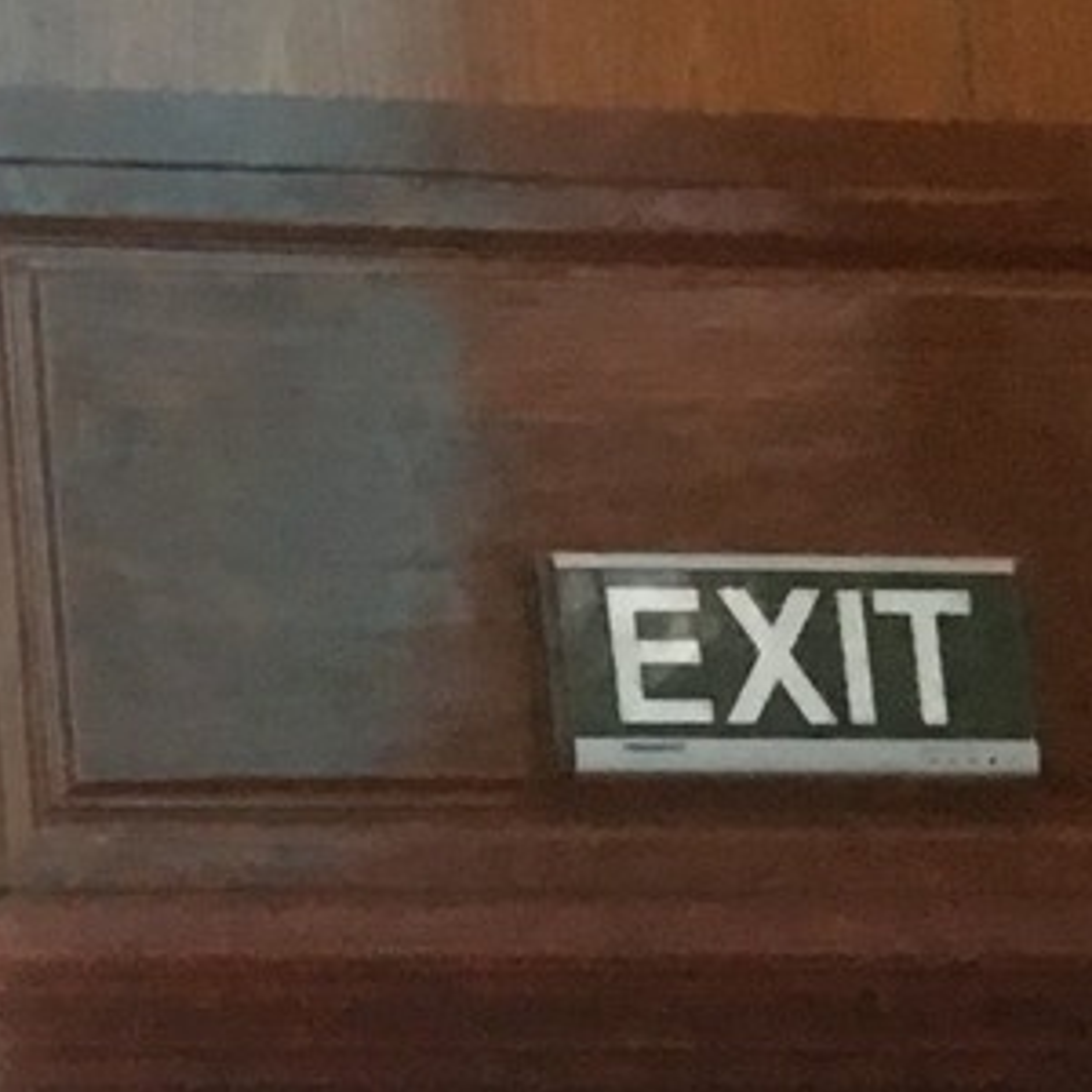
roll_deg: +2.3
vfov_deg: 9.3
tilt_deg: +5.6
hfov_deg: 8.9
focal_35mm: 171
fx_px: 6103
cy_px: 2432
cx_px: -1871
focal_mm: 4.15
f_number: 2.2
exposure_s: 1/17
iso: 100
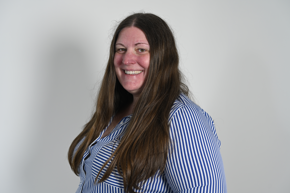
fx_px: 411
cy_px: 96
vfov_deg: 26.5
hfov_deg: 38.9
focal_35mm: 51
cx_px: 145
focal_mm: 51
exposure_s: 1/160
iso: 400
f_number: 4
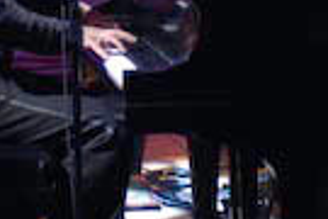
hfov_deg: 8.2
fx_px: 2268
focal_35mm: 249
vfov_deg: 5.5
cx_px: 36
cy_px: -73
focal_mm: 56
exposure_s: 1/50
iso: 800
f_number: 2.8
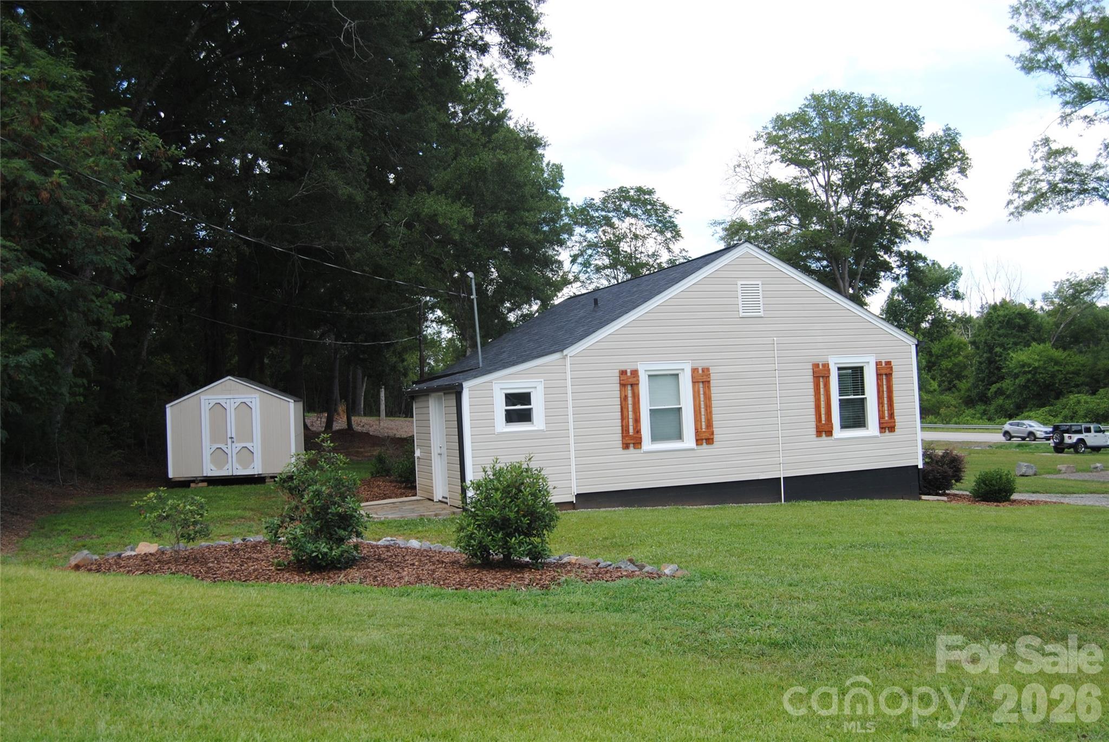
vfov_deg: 37.0
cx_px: 554
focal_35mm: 36
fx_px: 1110
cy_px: 371
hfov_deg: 53.1
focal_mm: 24
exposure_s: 1/200
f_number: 5.6
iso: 100
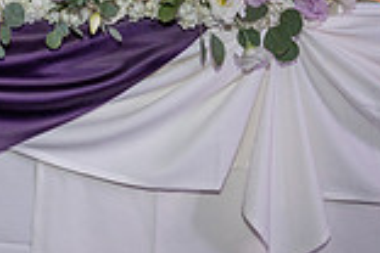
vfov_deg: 14.2
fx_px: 939
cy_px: -142
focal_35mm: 89
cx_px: -88
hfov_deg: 21.1
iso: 800
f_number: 2.8
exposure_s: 1/100
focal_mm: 24
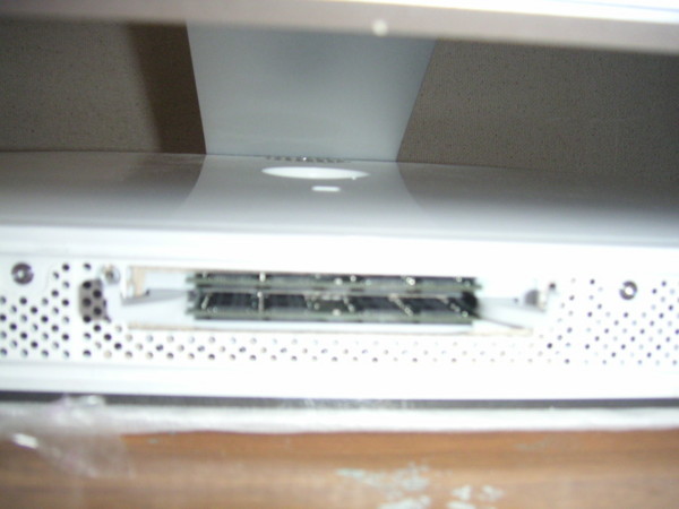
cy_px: 254
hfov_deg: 49.0
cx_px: 340
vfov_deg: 37.7
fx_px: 745
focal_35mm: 38
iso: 160
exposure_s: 1/45
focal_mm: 6
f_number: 2.8
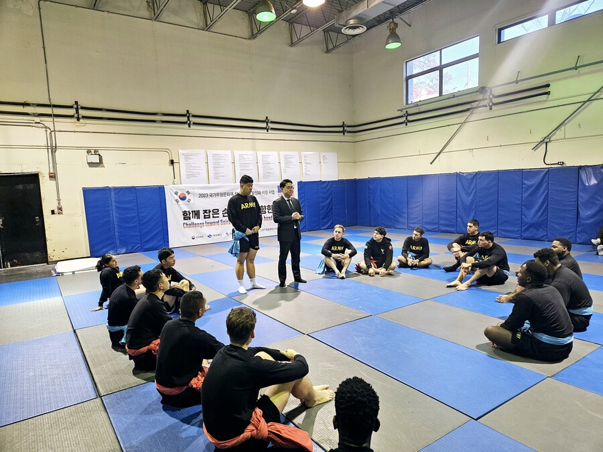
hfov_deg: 73.9
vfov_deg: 58.9
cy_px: 226
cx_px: 302
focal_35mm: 23
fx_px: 401
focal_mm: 5.4
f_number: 1.8
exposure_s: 1/120
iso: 200
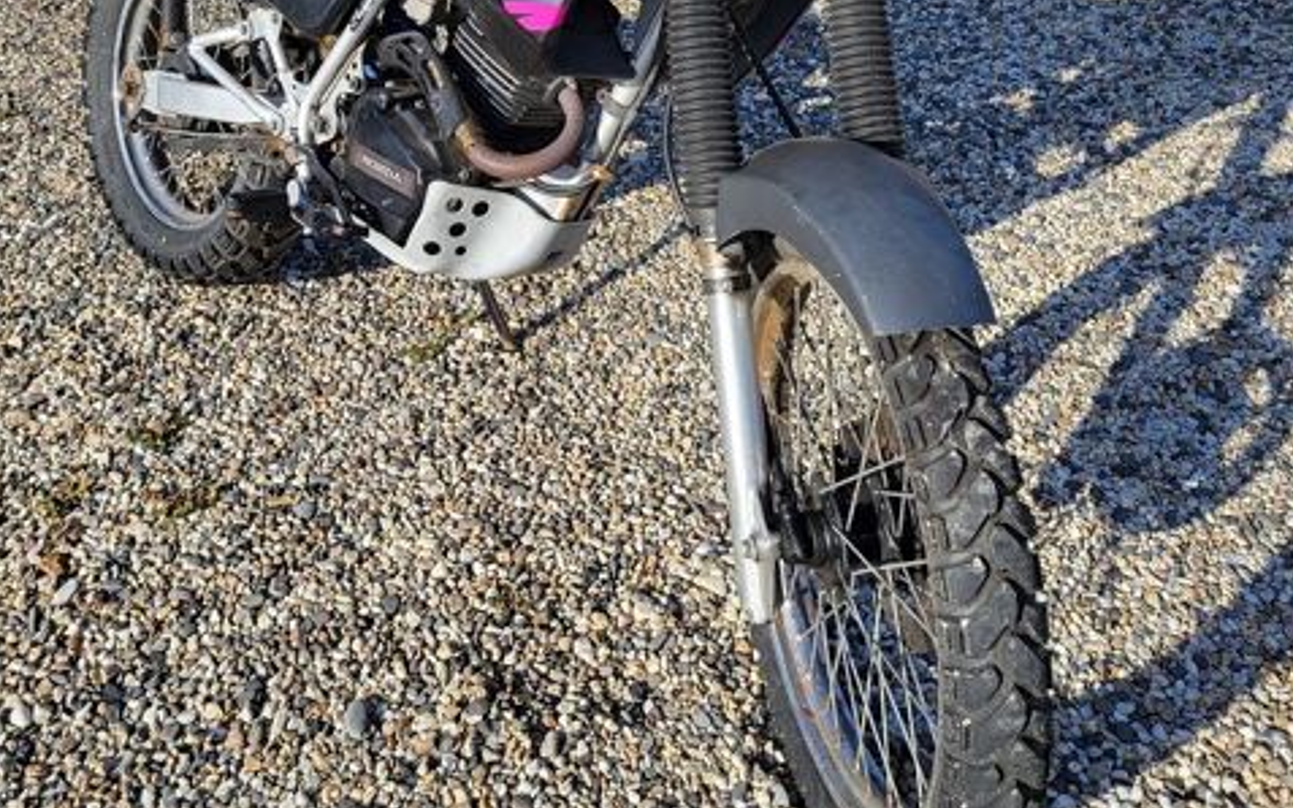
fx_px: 1304
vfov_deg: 33.8
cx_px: 645
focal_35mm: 37
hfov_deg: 52.8
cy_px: 209
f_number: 1.8
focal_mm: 5.4
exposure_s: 1/1480
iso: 40
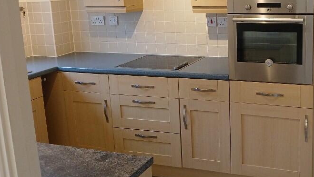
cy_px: 52
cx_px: 240
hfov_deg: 44.7
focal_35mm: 44
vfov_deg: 26.9
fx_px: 366
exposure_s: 1/50
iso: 160
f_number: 1.8
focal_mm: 3.98
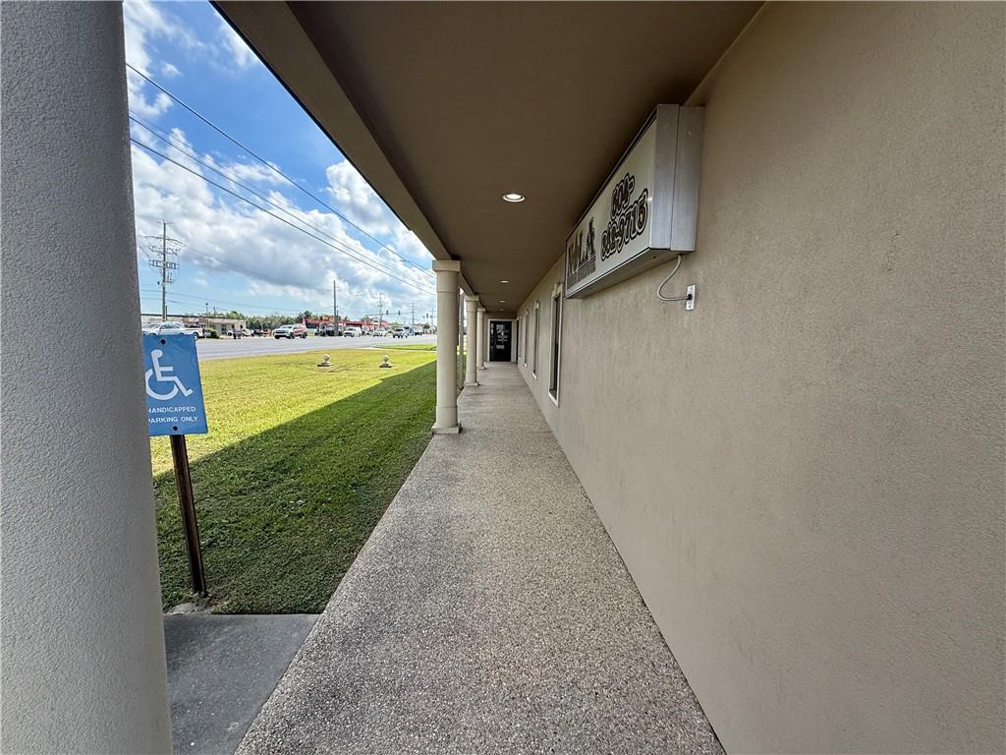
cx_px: 503
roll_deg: -1.6
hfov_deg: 102.1
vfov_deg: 85.7
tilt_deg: -5.8
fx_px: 407
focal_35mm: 14
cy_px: 378
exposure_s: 1/1211
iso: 64
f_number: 2.2
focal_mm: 2.22
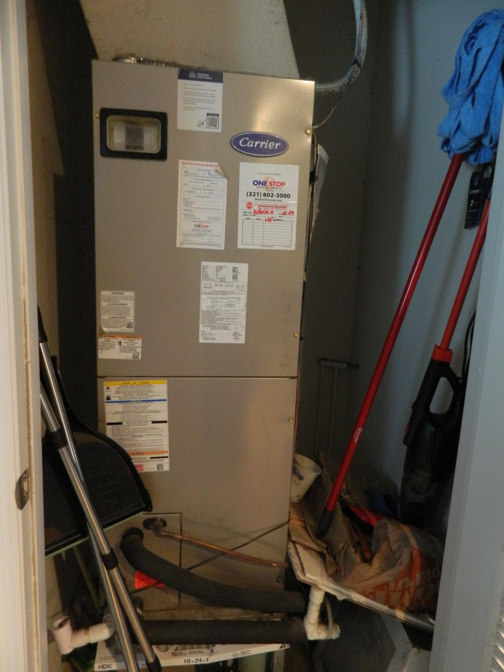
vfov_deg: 69.4
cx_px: 252
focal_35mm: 25
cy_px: 336
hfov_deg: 54.9
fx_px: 485
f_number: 3.1
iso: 400
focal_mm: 4.5
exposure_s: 1/8
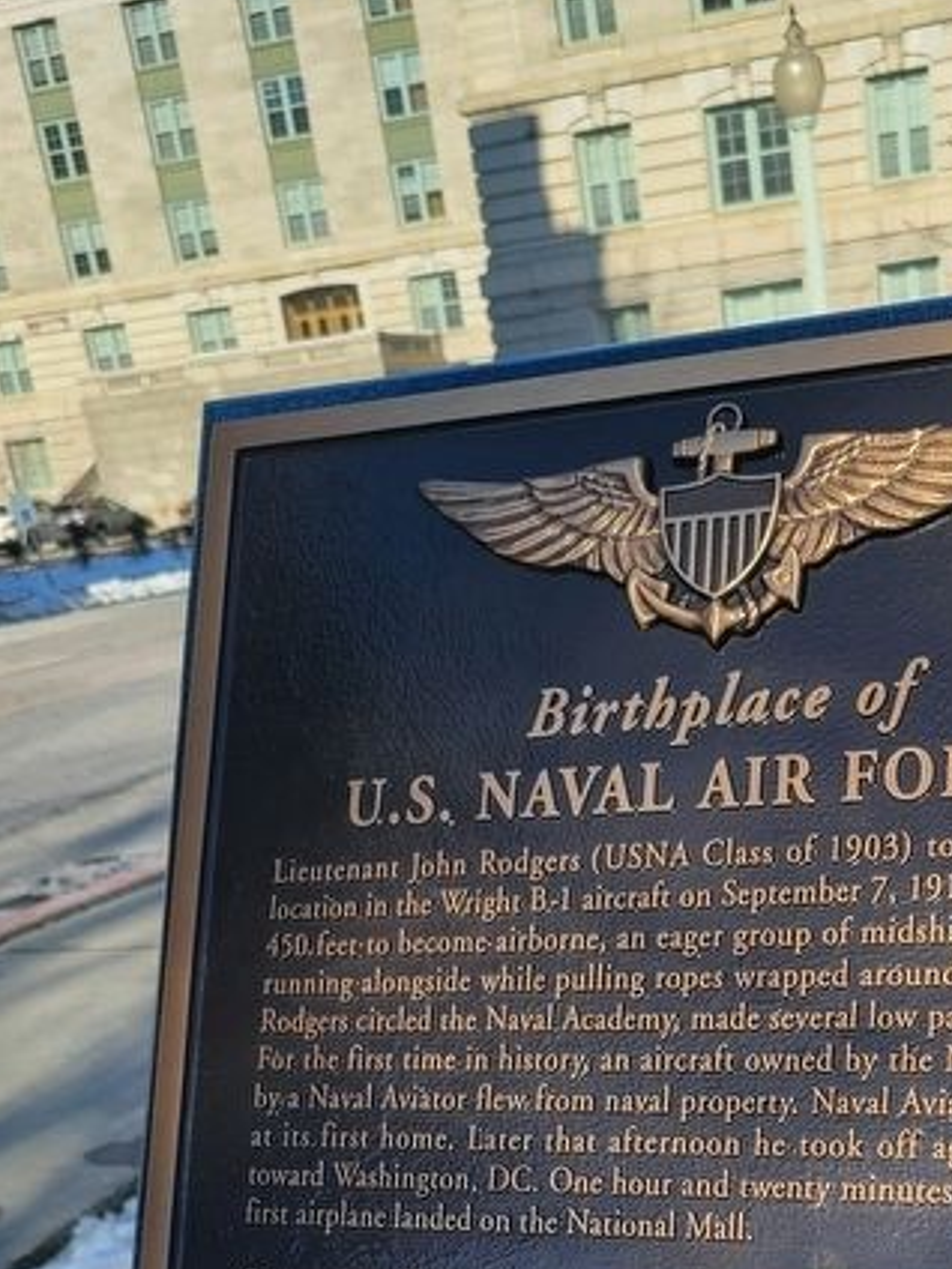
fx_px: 1797
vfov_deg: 36.3
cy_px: 1158
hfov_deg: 29.3
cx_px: 695
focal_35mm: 49
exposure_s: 1/1387
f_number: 1.8
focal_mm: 5.4
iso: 40
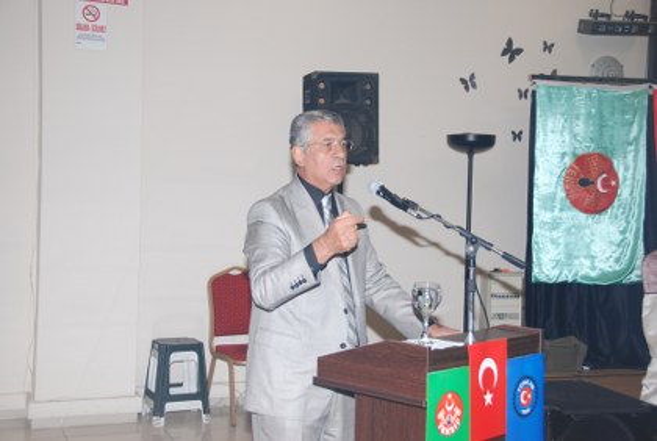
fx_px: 988
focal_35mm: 54
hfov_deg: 36.8
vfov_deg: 25.2
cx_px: 328
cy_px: 220
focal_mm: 36
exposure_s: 1/60
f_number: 4.5
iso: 200
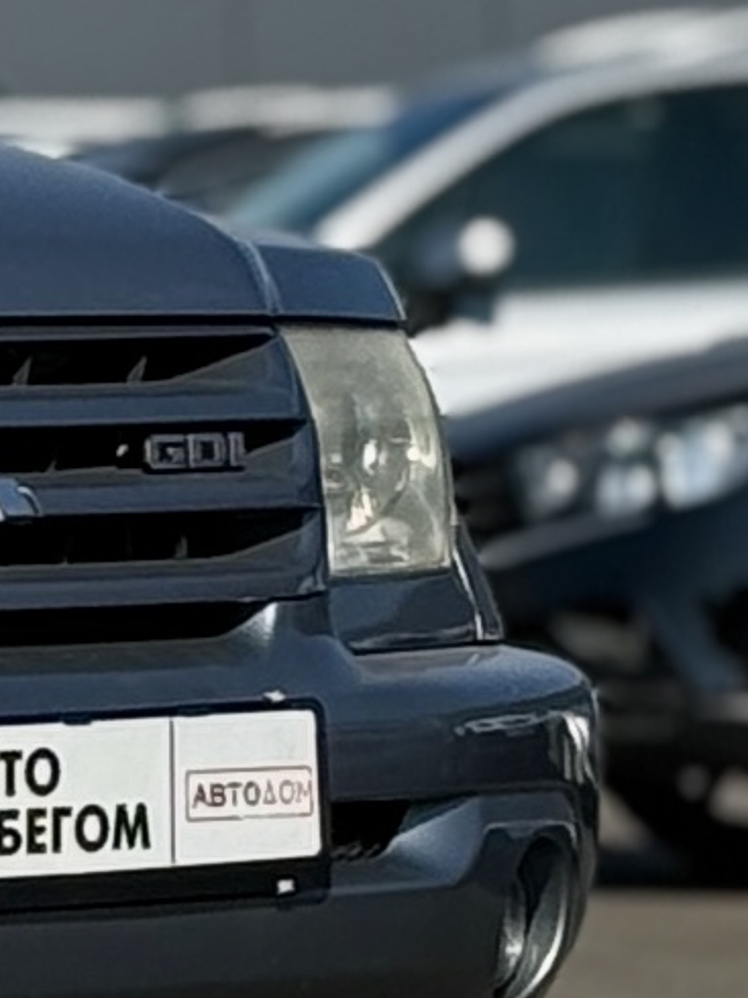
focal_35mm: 353
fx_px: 10179
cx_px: -1518
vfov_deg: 5.6
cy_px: 497
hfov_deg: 4.1
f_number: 1.78
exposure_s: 1/4878
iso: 64
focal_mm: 6.76
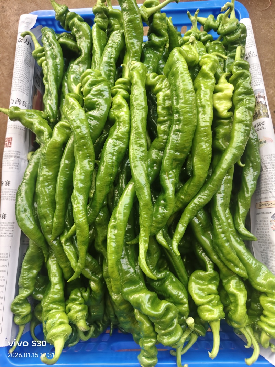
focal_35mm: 23
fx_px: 244
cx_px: 138
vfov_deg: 73.9
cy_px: 184
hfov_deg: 58.9
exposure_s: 1/100
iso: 61
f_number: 1.88
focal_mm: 5.56
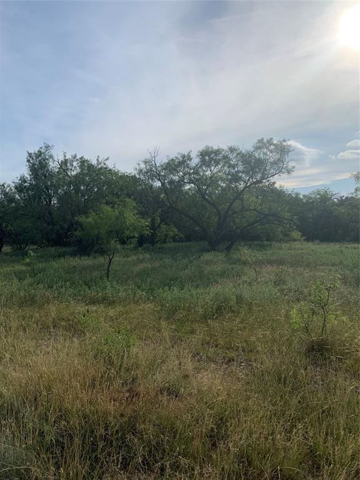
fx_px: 361
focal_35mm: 26
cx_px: 180
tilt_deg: -1.5
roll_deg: +0.7
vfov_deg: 67.3
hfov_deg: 53.1
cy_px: 240
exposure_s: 1/4274
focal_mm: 4.25
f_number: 1.8
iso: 25
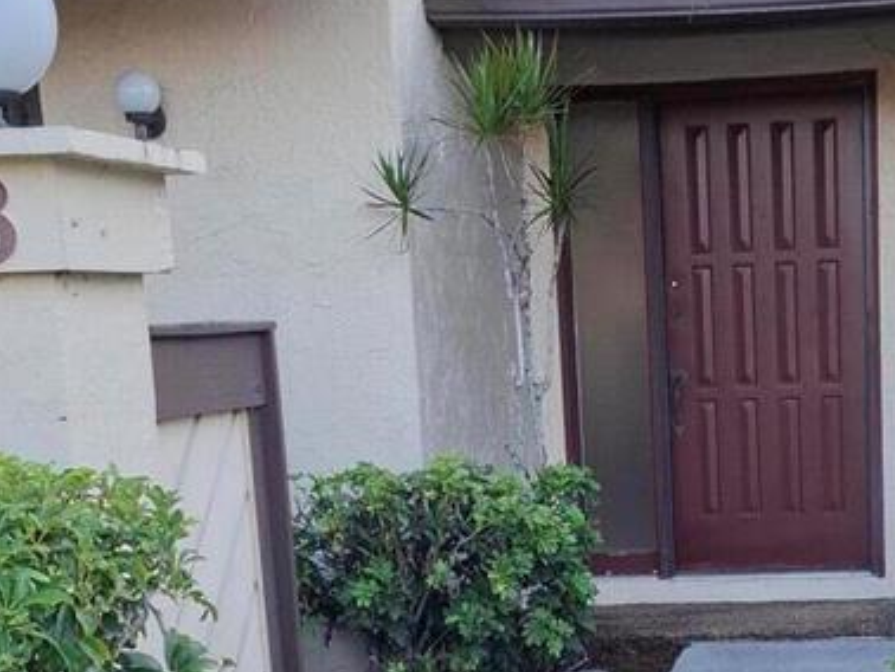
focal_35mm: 73
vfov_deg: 19.5
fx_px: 1889
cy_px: 710
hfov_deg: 26.2
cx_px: 715
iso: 50
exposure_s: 1/220
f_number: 1.8
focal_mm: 5.54
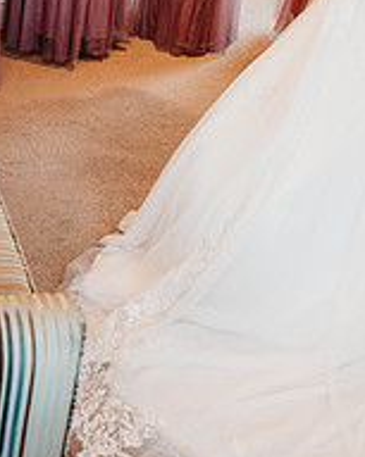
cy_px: -12
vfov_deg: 23.6
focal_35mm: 77
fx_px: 1042
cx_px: 192
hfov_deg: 19.9
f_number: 2.8
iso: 560
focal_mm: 35
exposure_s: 1/200
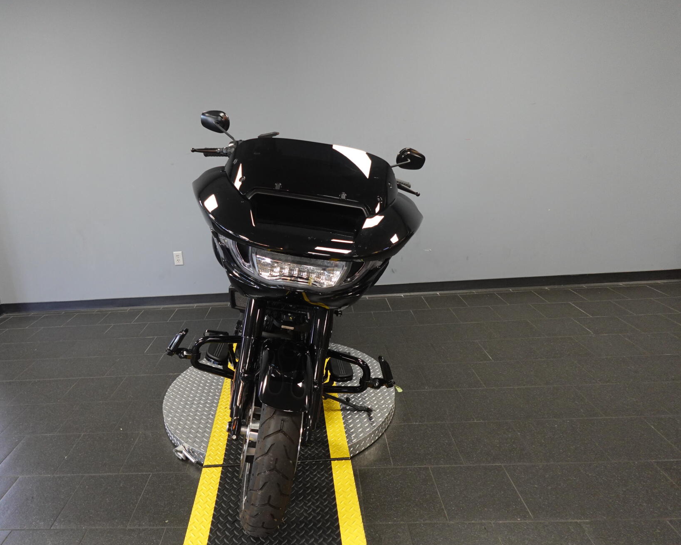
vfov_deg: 60.9
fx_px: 464
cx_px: 283
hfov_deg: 72.0
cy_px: 269
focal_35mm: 23
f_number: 2
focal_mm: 7.6
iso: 640
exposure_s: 1/80
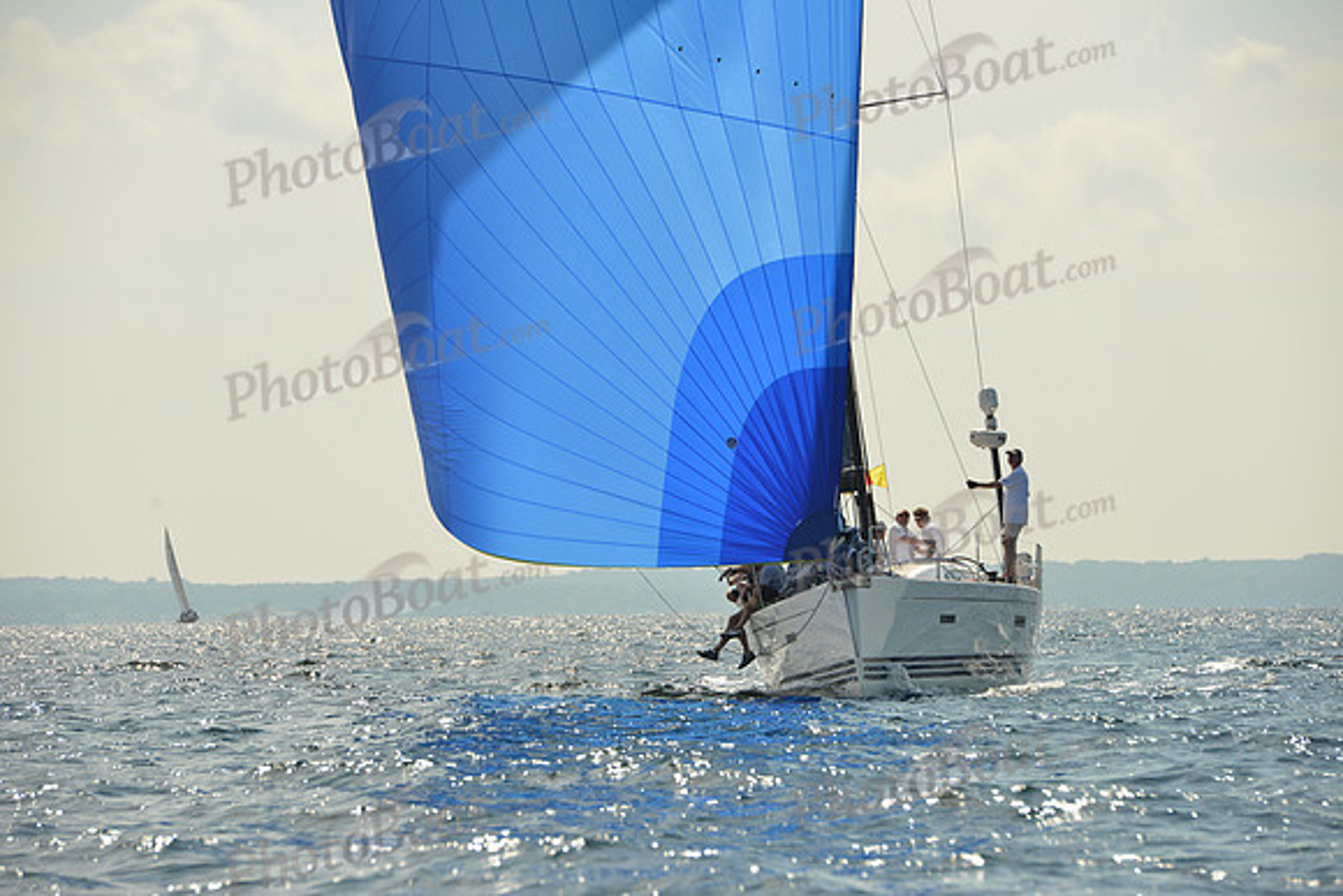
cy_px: 448
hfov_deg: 10.3
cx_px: 672
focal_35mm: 200
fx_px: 7463
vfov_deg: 6.9
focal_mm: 200
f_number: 10
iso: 320
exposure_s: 1/1250
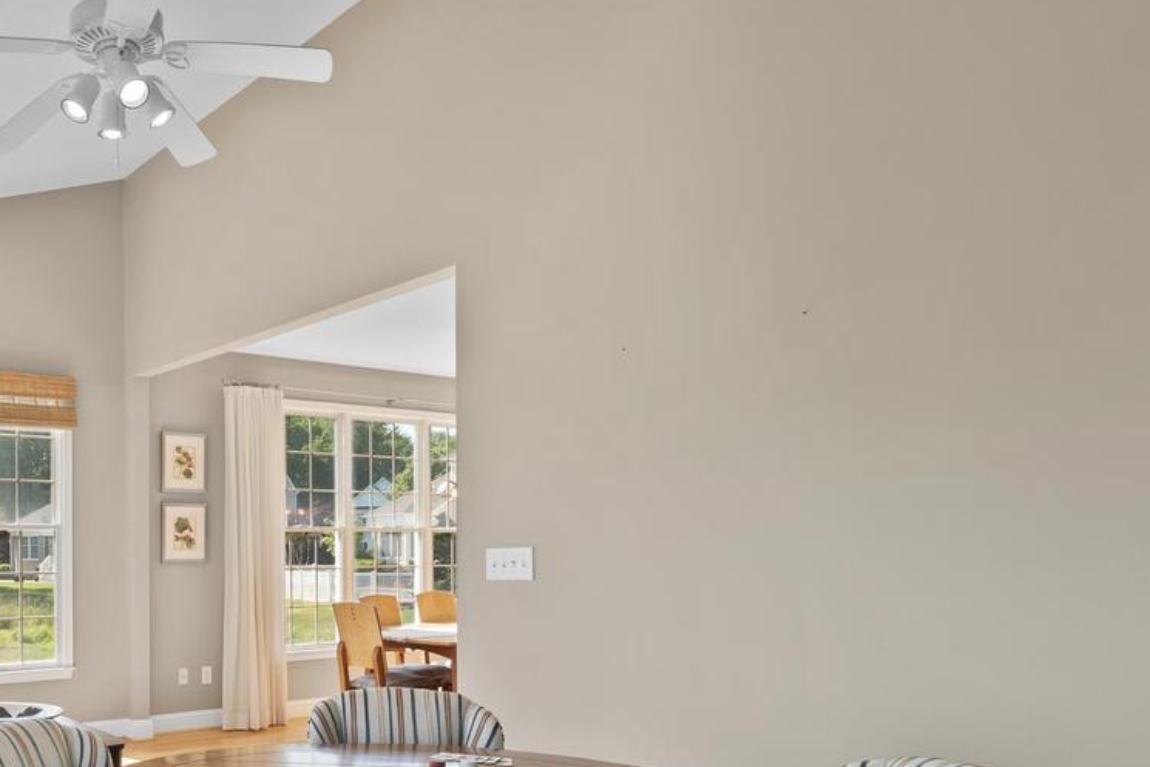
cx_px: 159
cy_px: 534
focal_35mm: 29
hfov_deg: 56.7
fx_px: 927
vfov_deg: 44.1
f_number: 7.1
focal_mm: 10
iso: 200
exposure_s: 1/13
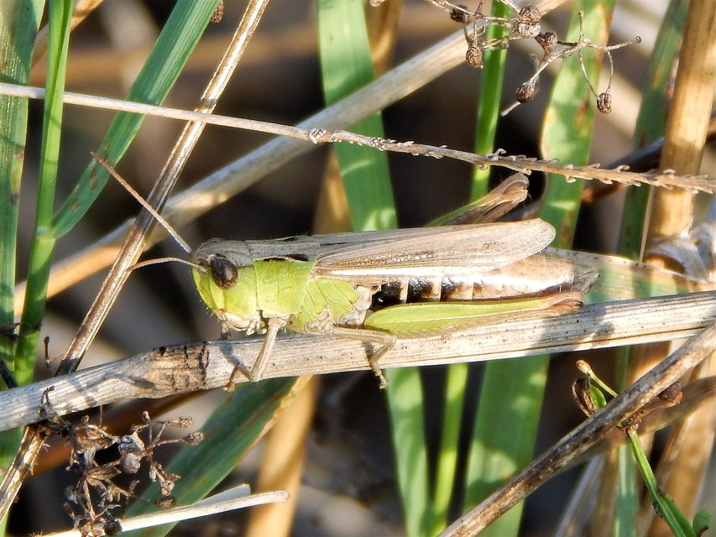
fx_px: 6516
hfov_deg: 6.3
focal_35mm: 315
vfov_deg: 4.7
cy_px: 268
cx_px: 358
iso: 125
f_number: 5.7
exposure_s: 1/125
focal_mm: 56.5
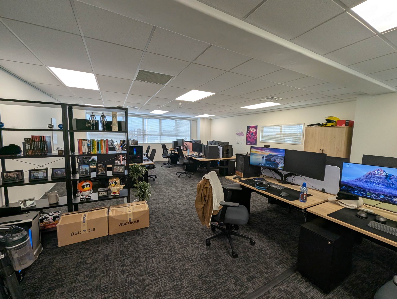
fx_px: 149
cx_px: 198
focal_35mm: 13
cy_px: 150
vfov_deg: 90.1
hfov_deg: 106.1
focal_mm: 1.95
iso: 118
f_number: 2.2
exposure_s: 1/100
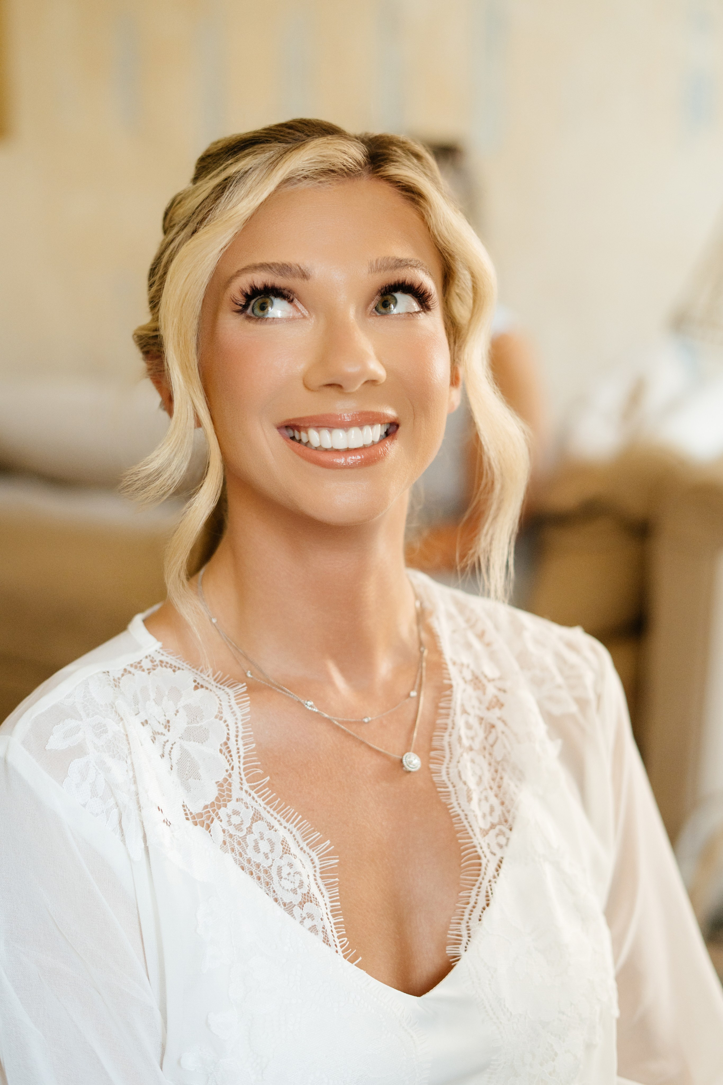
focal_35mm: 50
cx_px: 362
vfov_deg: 39.6
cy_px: 542
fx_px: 1506
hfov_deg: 27.0
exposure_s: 1/320
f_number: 2.5
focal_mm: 50
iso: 2500
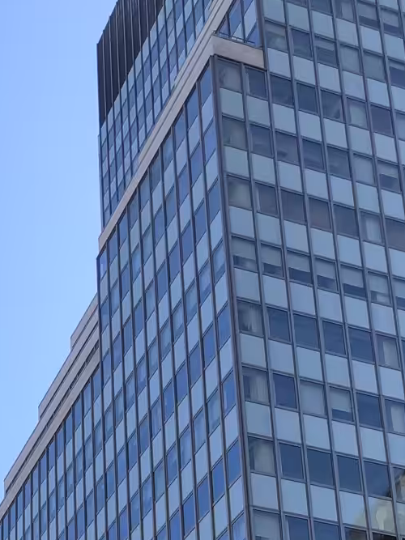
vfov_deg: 19.9
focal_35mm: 86
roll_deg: +0.0
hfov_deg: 16.7
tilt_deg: +23.7
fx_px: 1342
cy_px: 795
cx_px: -17
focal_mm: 3.99
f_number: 1.8
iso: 20
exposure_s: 1/960
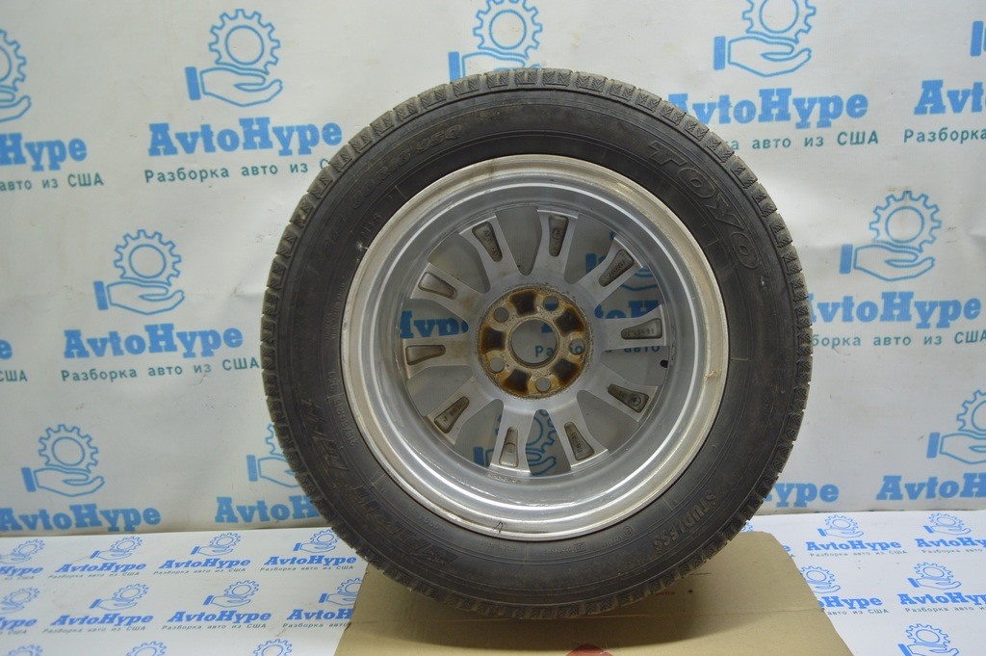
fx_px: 739
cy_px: 328
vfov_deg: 47.9
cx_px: 493
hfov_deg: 67.4
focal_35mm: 27
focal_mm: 18
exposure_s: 1/50
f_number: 3.5
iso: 400
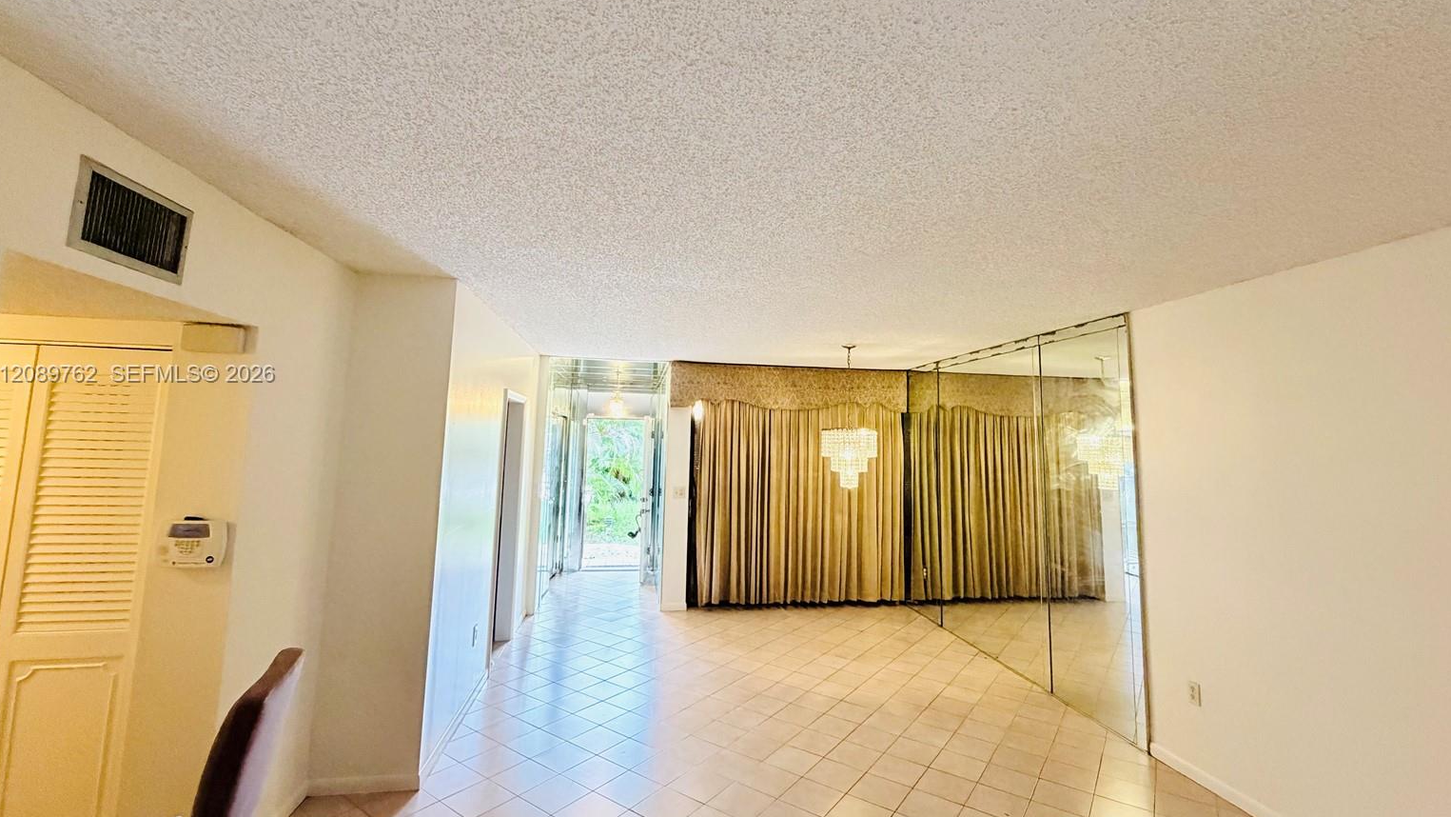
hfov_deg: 99.4
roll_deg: -0.6
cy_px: 375
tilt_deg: +5.7
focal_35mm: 16
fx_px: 616
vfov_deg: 67.0
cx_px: 739
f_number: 2.2
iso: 500
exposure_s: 1/60
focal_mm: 2.22
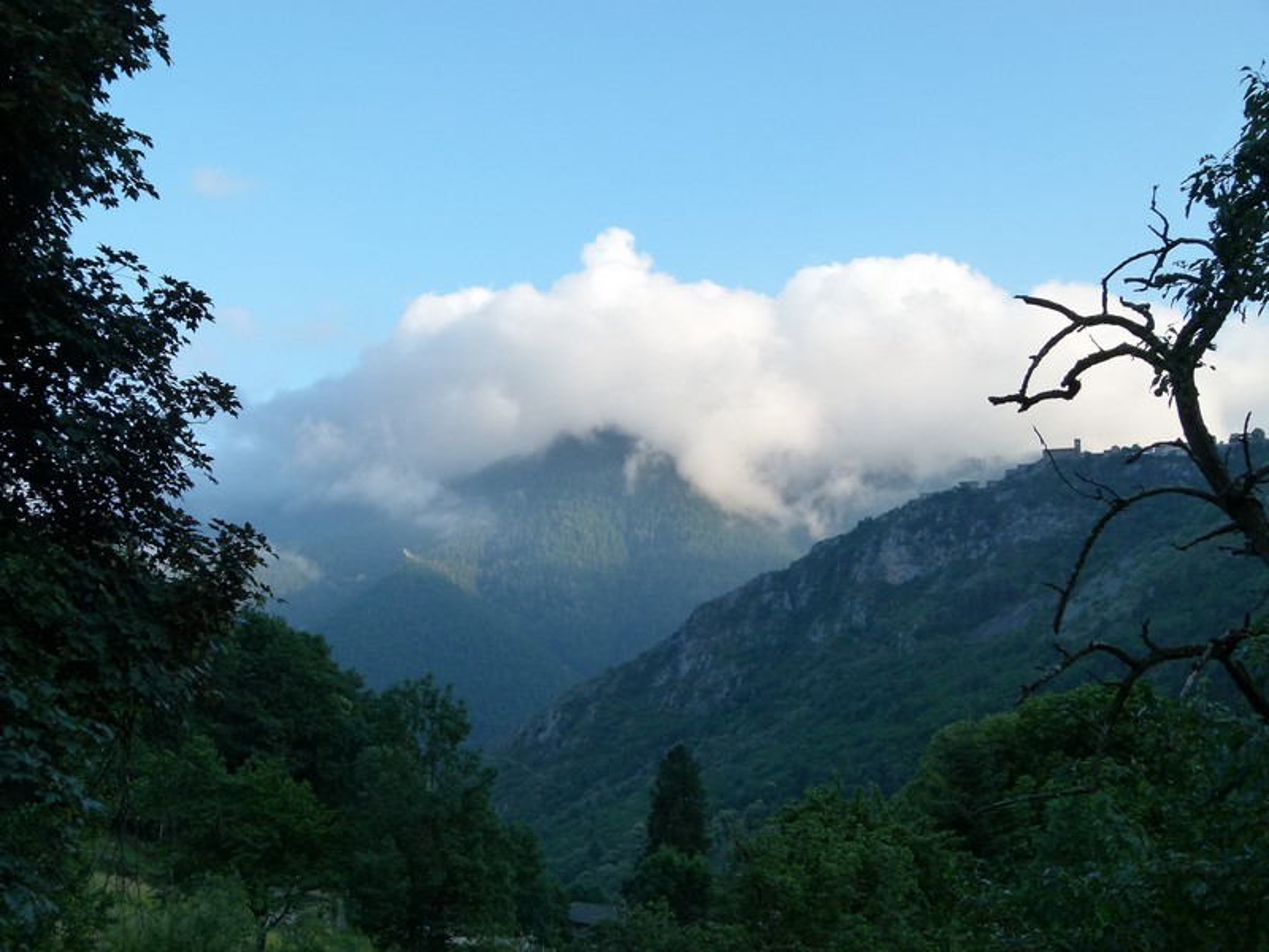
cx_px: 634
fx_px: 1723
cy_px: 476
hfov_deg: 40.4
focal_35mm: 47
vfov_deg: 30.9
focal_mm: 8.5
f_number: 4
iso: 160
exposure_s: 1/250
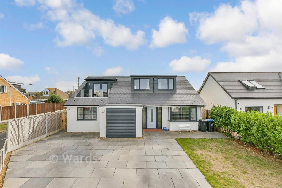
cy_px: 94
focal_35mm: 15
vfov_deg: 77.3
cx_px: 141
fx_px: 118
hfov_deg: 100.4
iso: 1000
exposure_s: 1/1600
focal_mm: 10
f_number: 9
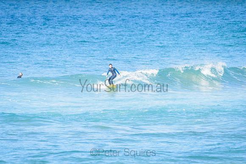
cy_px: 80
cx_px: 107
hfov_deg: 3.4
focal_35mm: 613
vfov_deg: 2.2
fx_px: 4191
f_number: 5.6
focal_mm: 500
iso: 1250
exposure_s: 1/8000
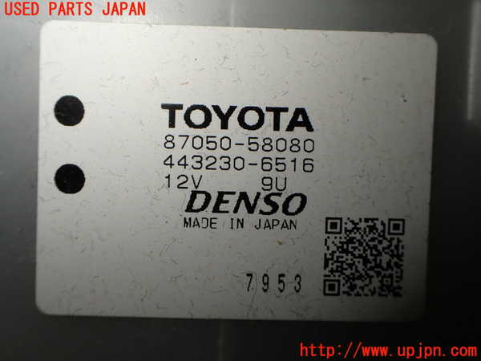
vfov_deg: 46.8
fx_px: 417
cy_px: 180
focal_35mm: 30
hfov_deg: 60.0
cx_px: 240
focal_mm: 5.4
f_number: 3.2
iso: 100
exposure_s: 1/160
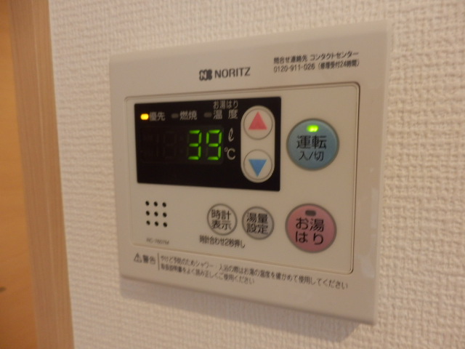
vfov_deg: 56.8
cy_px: 174
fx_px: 322
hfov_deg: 71.6
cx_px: 232
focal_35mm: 24
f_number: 3
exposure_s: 1/30
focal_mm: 4.2
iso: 250
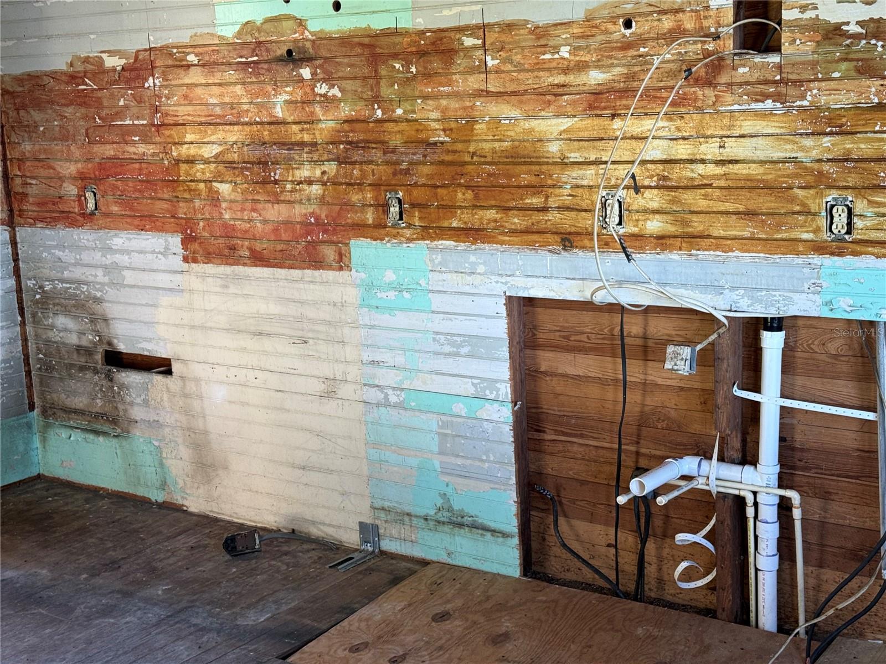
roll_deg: +3.5
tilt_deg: -9.3
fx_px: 1229
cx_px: 443
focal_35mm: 48
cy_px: 332
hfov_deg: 39.7
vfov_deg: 30.3
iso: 160
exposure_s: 1/60
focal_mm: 6.76
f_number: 1.78
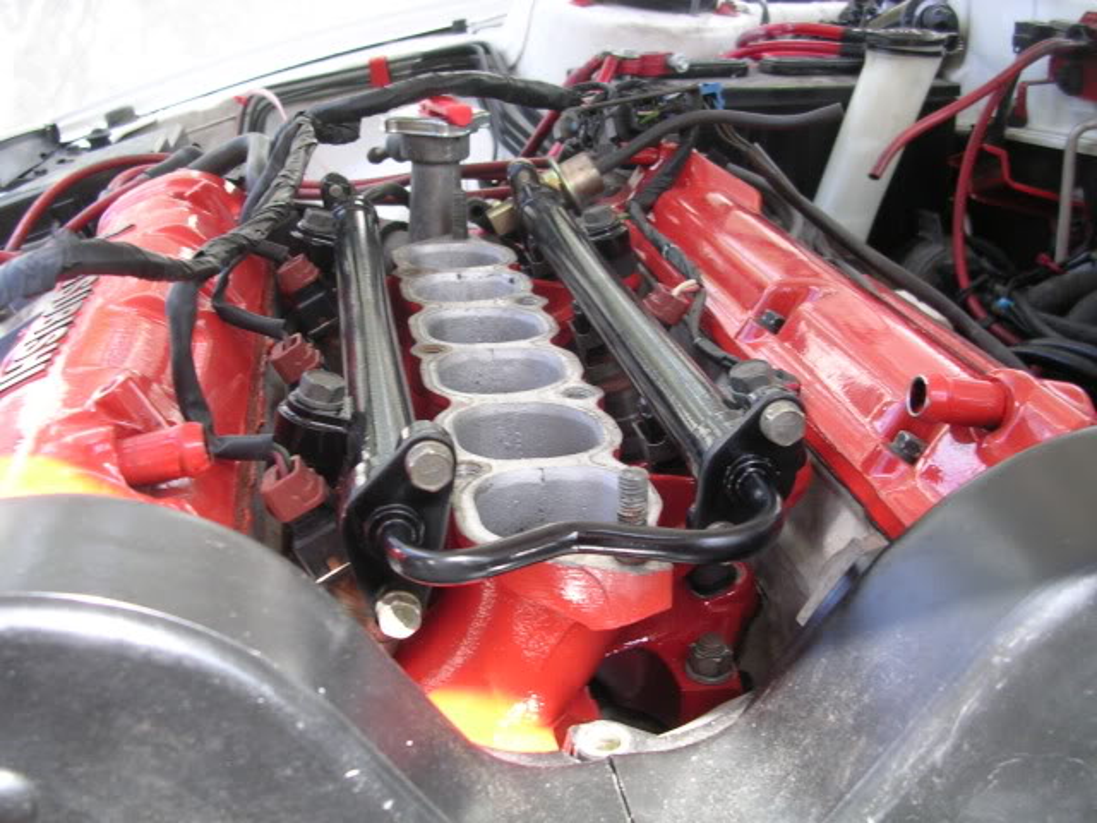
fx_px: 1204
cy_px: 412
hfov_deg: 49.0
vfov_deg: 37.7
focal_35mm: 38
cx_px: 548
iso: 100
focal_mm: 5.8
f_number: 2.8
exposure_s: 1/75.5
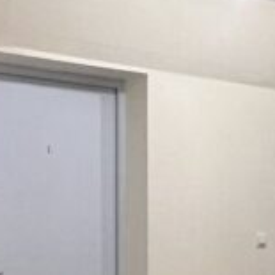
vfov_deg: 22.0
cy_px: 271
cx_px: 259
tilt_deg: -5.0
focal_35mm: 76
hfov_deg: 22.1
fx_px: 683
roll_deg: -0.6
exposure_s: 1/50
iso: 160
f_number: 1.8
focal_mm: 1.57
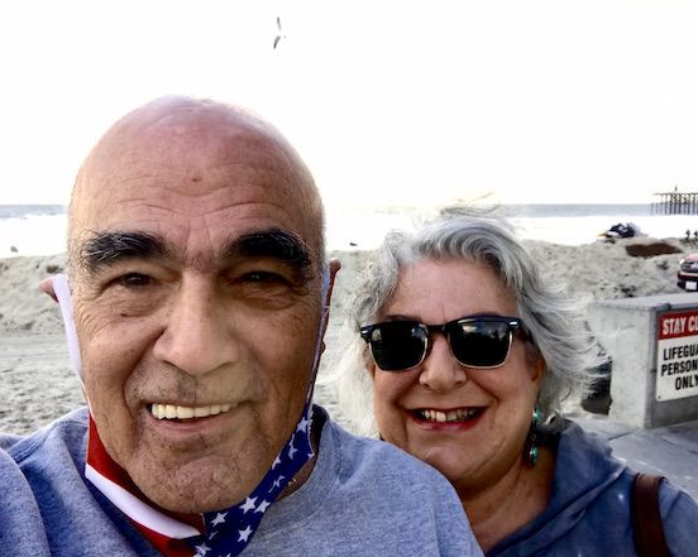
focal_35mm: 34
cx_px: 358
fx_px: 702
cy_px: 280
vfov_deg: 43.3
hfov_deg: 52.9
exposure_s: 1/60
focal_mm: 2.87
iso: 25
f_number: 2.2
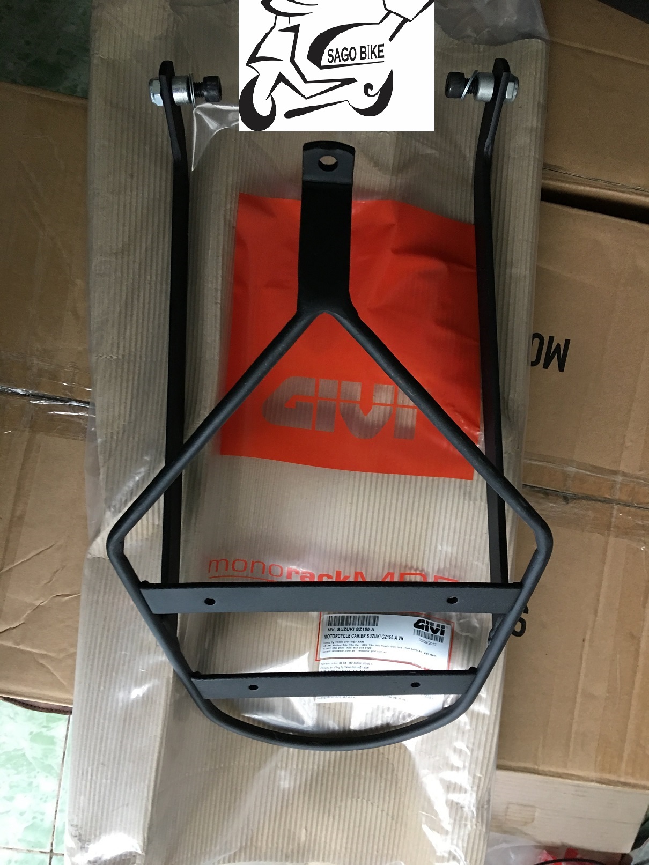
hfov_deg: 48.2
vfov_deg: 61.7
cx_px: 324
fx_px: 725
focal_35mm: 29
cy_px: 432
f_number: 2.2
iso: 80
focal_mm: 4.15
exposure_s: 1/17
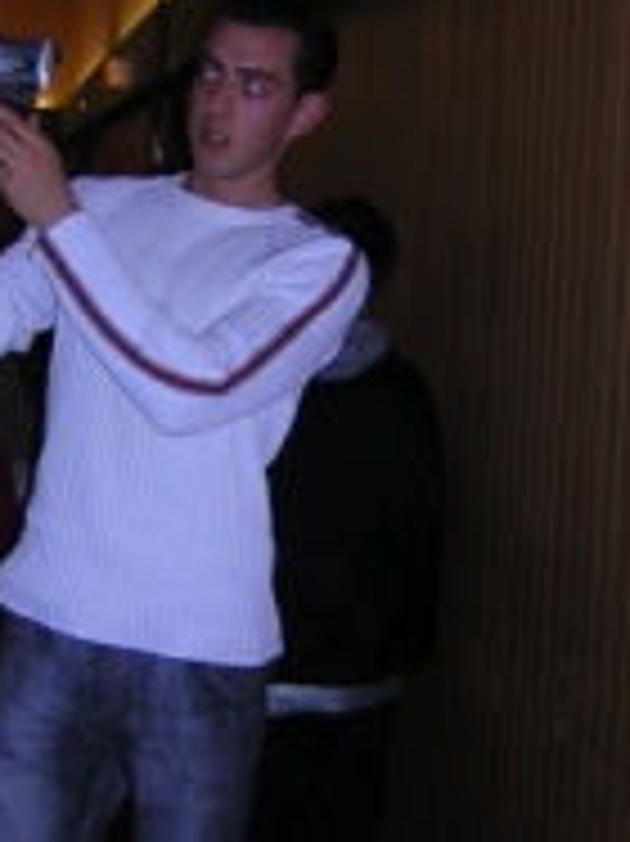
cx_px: 256
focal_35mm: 77
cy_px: 385
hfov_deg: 19.1
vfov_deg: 25.3
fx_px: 1871
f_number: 2.6
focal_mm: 4.7
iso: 100
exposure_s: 1/60.1
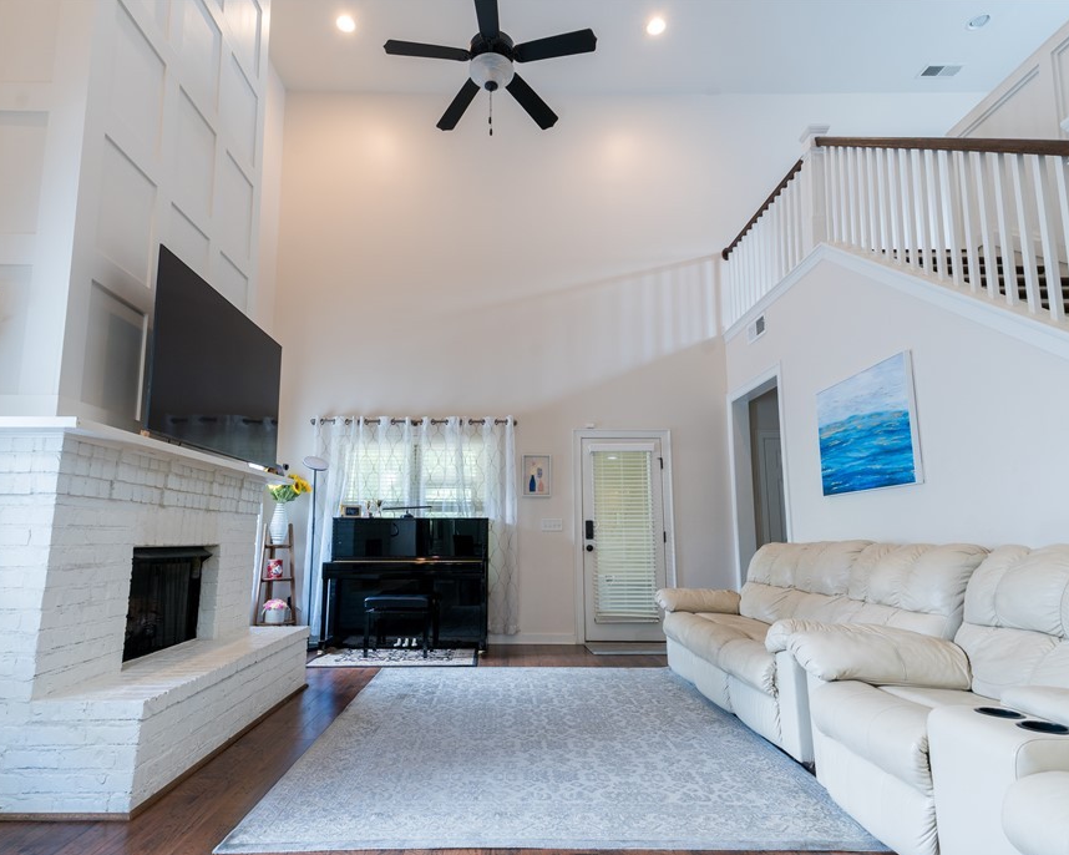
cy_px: 447
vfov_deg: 70.8
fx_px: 601
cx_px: 501
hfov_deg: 83.2
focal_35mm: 19
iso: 200
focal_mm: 16
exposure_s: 1/4
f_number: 8
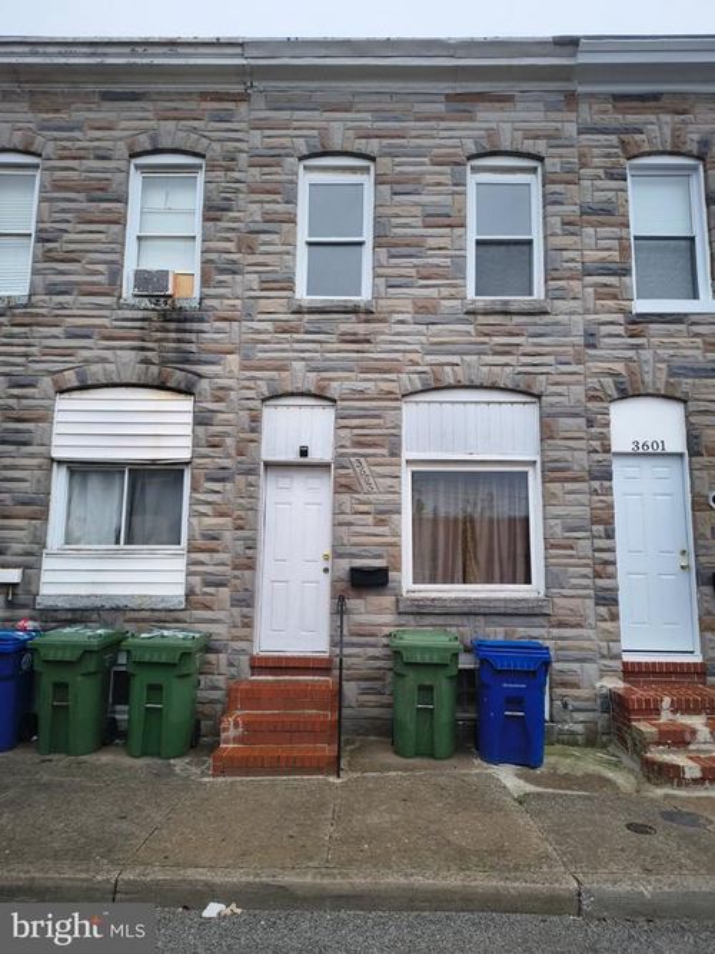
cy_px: 477
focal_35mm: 24
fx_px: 661
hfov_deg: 56.8
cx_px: 358
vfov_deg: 71.6
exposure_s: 1/1271
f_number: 1.8
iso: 100
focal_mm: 5.56
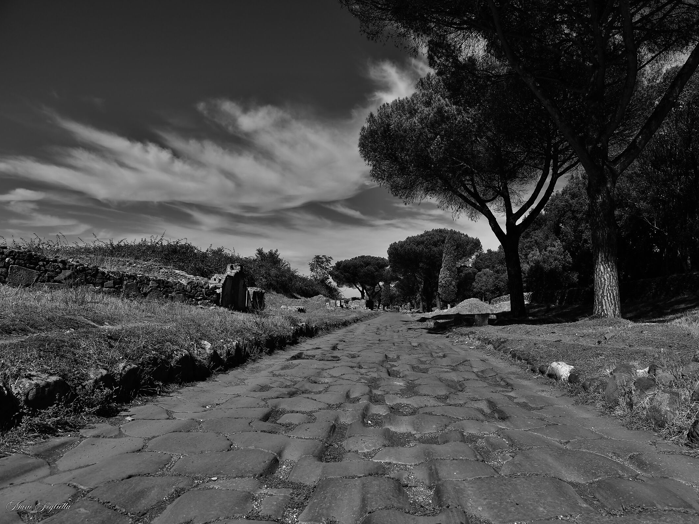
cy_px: 262
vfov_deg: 53.1
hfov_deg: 67.1
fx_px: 525
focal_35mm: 26
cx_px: 390
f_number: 9
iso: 100
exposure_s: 1/320
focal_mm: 24
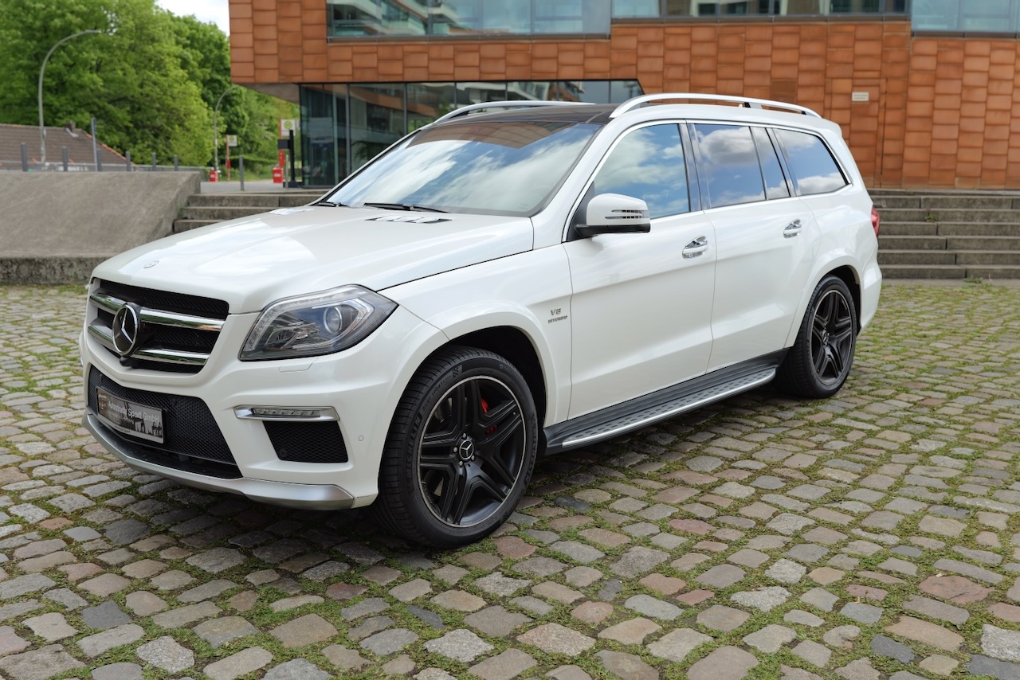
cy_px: 340
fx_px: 992
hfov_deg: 54.4
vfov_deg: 37.9
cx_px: 510
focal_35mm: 35
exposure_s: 1/320
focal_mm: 35
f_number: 4.5
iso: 100
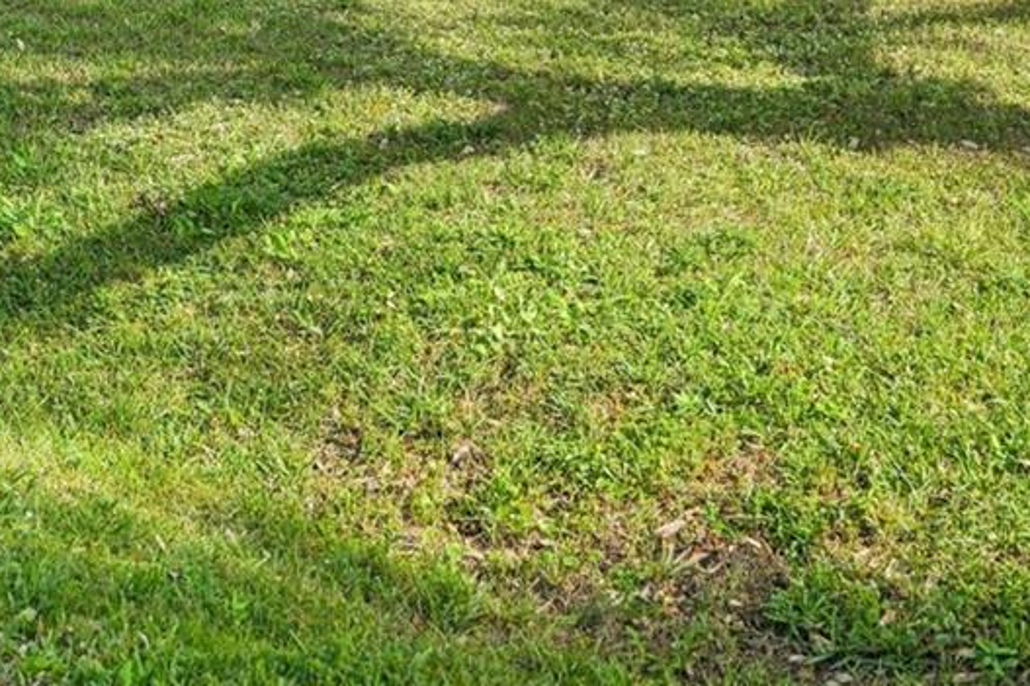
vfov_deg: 14.4
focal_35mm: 90
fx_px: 2560
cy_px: -274
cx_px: 350
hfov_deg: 22.7
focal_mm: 29.5
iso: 400
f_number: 4.5
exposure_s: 1/1500
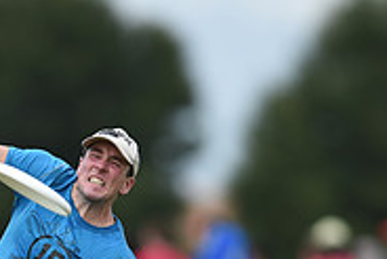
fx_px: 13555
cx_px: 17
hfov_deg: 1.6
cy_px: 297
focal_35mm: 1260
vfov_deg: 1.1
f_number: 2.8
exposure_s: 1/1600
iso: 100
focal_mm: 400
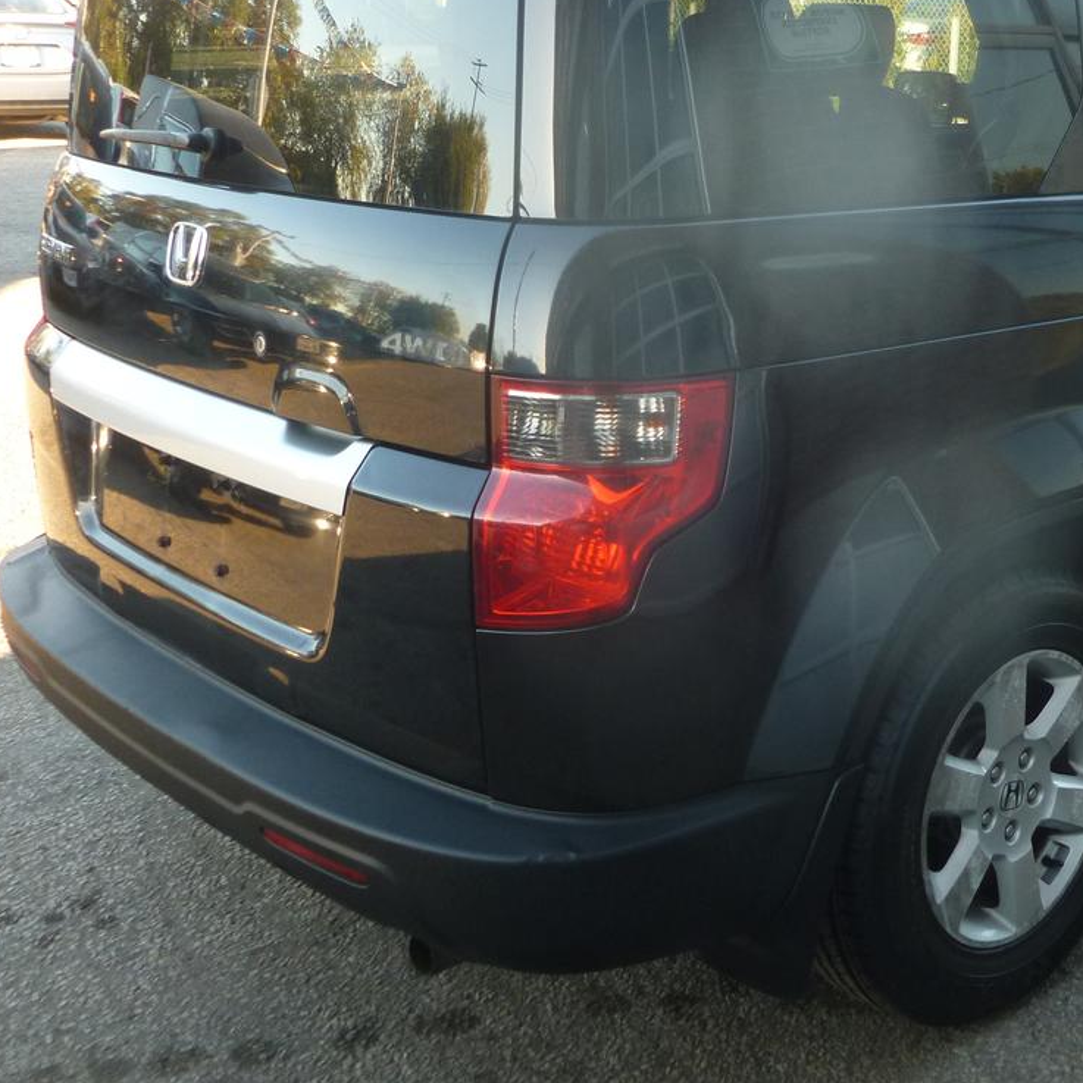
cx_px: 829
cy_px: 428
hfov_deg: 38.1
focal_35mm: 43
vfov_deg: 39.0
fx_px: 1522
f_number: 3.3
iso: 125
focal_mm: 5
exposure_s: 1/60
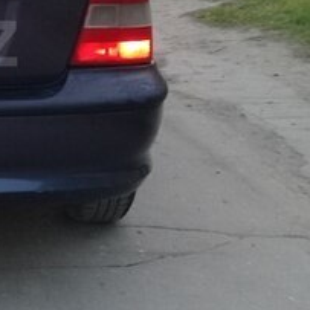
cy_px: 44
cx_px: -139
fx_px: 902
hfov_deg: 17.7
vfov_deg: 19.2
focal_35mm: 89
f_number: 2.2
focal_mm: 3.3
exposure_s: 1/33
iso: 50
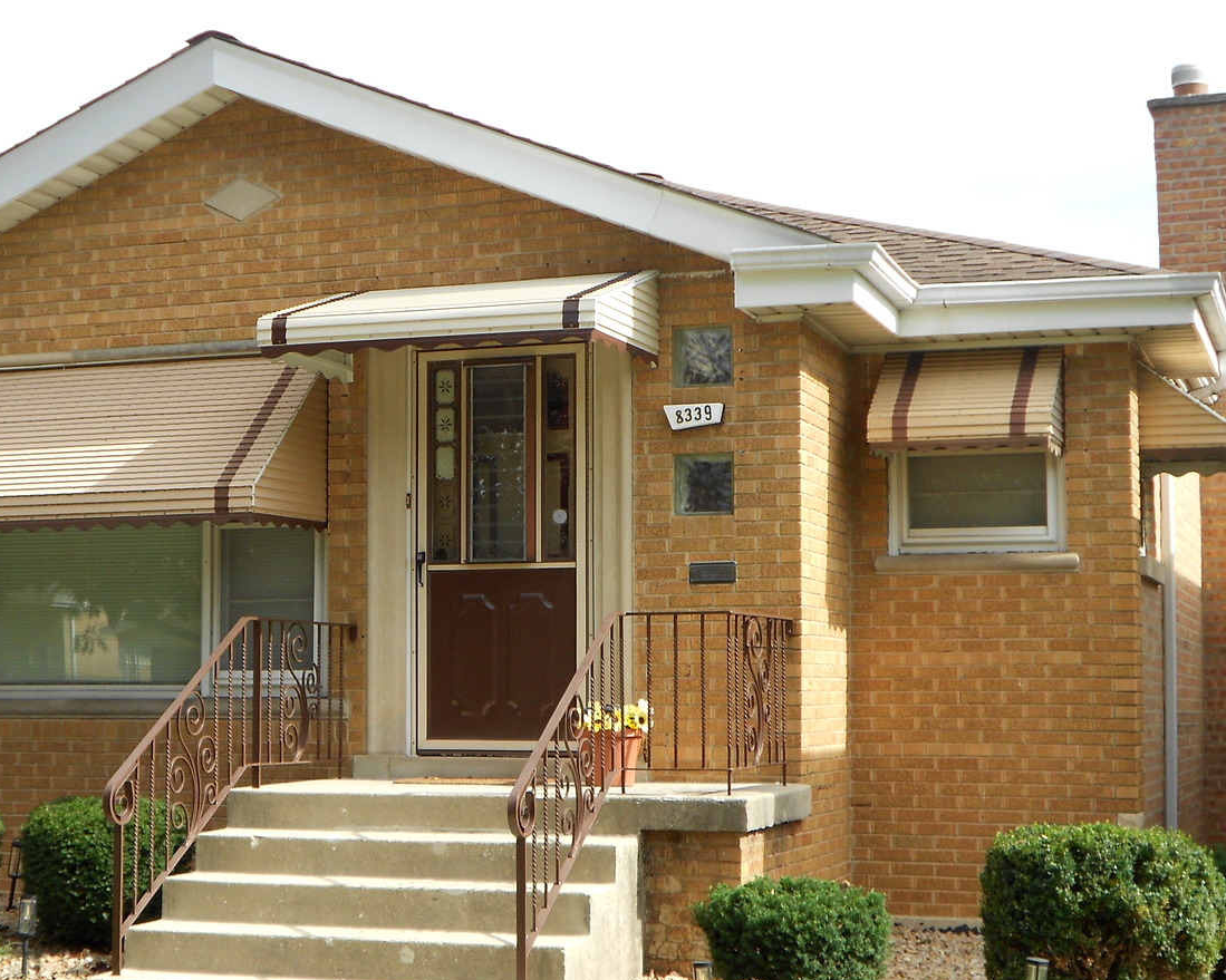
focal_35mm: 55
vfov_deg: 27.5
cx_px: 467
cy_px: 589
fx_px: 1995
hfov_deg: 34.0
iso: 80
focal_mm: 7.7
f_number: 4.2
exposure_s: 1/320
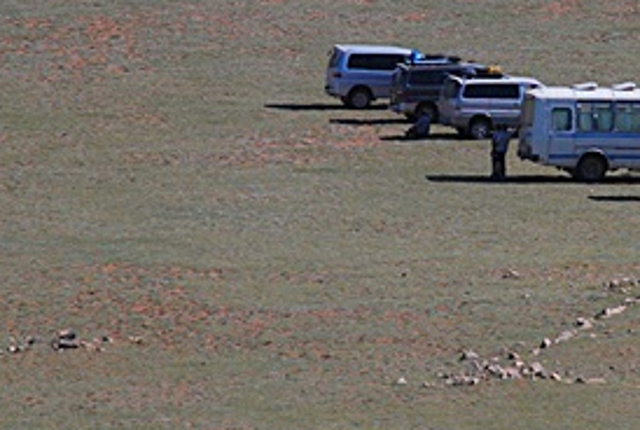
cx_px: 535
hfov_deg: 3.5
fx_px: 10520
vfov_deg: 2.3
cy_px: 147
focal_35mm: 590
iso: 400
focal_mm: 135
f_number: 5.6
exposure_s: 1/2000
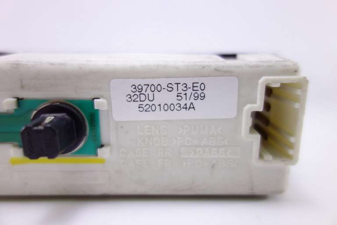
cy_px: 112
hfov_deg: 65.5
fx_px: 262
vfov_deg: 46.4
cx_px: 168
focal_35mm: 28
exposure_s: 1/100
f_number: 2
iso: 125
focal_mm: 10.4
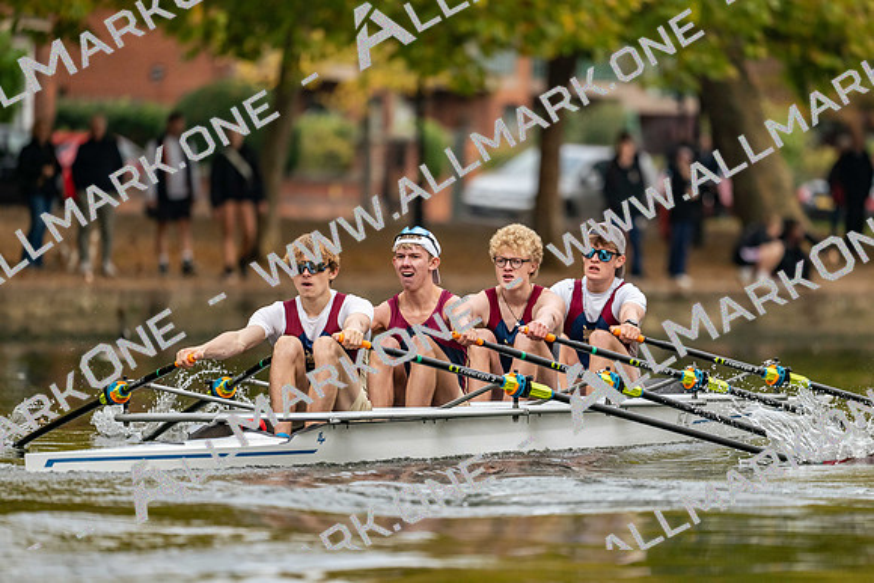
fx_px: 9713
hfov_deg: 5.2
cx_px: 437
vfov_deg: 3.4
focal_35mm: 400
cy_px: 292
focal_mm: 400
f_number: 4.5
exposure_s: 1/2500
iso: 2000
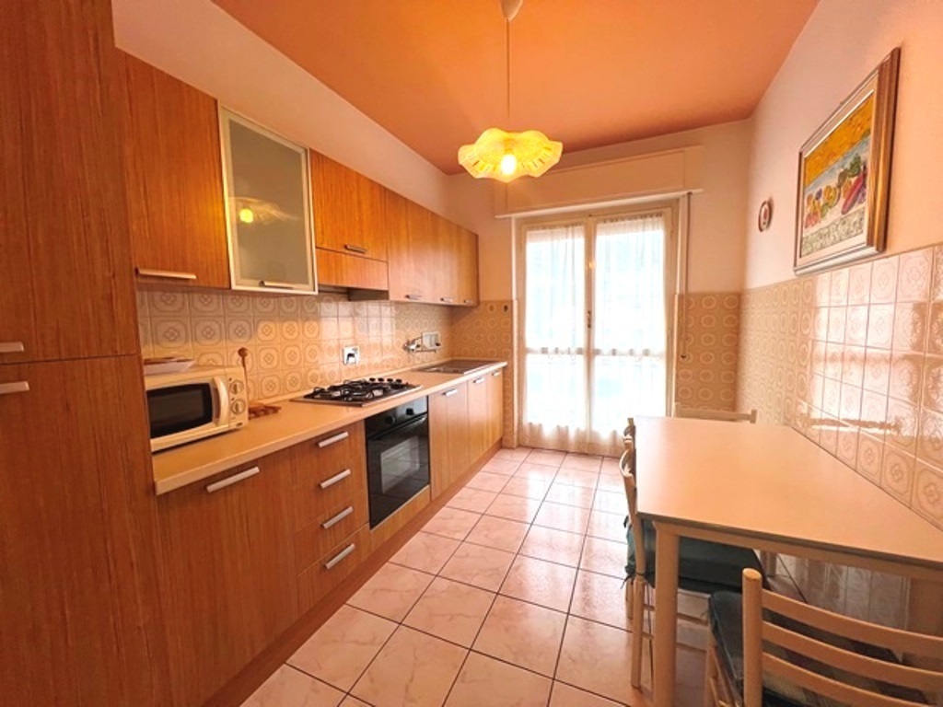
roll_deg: -0.7
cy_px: 354
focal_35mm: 13
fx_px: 354
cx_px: 472
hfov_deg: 106.2
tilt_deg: -6.2
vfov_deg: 89.9
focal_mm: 1.57
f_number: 1.8
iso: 64
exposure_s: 1/100
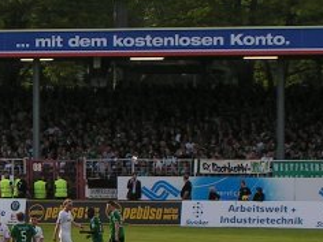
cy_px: 135
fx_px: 2370
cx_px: -175
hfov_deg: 7.6
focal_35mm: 254
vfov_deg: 5.9
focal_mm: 11.5
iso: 50
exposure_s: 1/160
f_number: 5
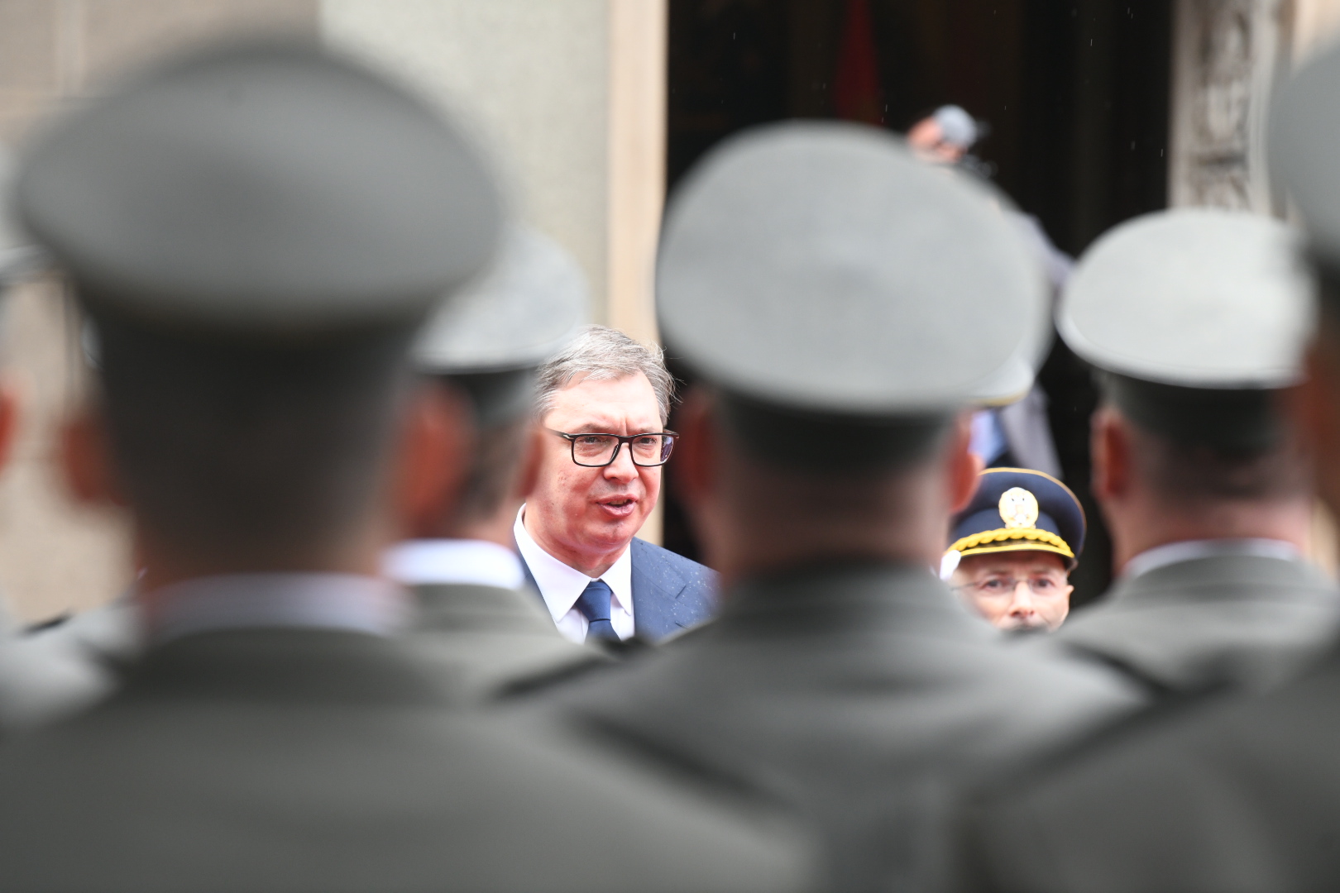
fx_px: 7444
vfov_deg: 6.9
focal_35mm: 200
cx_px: 670
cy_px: 446
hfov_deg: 10.3
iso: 1000
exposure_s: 1/500
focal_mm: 200
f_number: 5
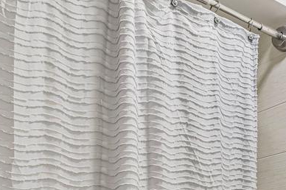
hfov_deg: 30.5
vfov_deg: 22.2
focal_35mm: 52
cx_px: 368
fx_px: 413
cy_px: 270
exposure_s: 1/8
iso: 100
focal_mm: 14
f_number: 8
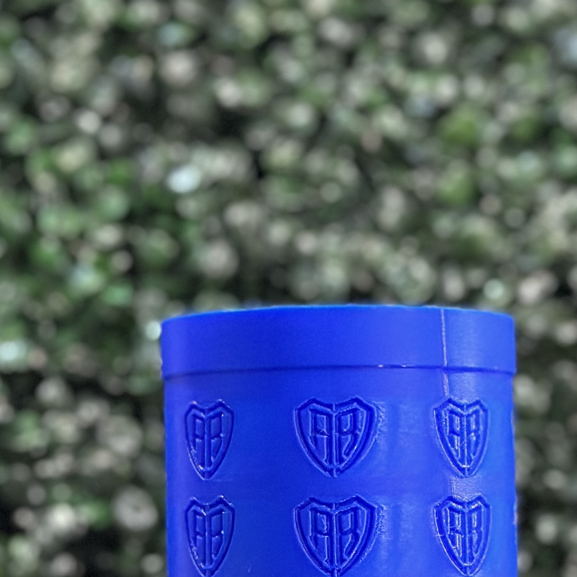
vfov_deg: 14.6
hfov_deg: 14.6
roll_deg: -0.2
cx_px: 323
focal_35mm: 119
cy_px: 364
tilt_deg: +5.1
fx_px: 2244
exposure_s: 1/33
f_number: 1.78
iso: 640
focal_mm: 6.86
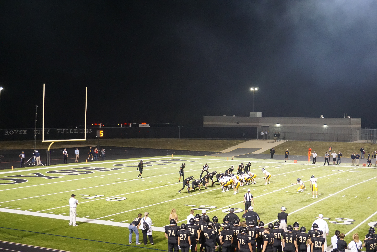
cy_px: 126
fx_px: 581
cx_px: 188
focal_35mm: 56
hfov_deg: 35.9
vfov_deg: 24.4
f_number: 5.6
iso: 3200
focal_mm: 37
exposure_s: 1/100
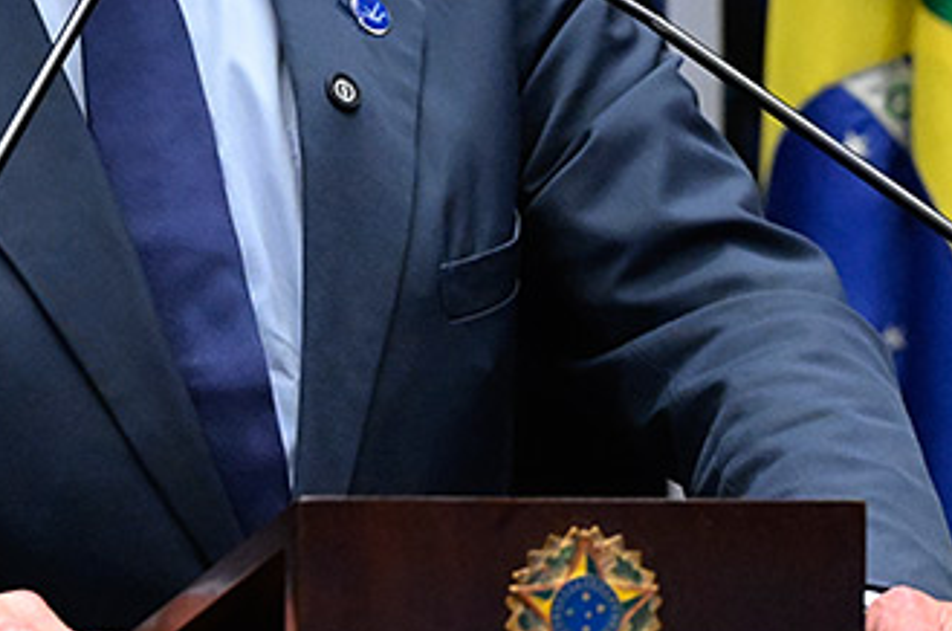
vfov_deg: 4.5
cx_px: 258
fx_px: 7944
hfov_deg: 6.9
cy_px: -35
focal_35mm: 301
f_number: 4
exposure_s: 1/200
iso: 6400
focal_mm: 115
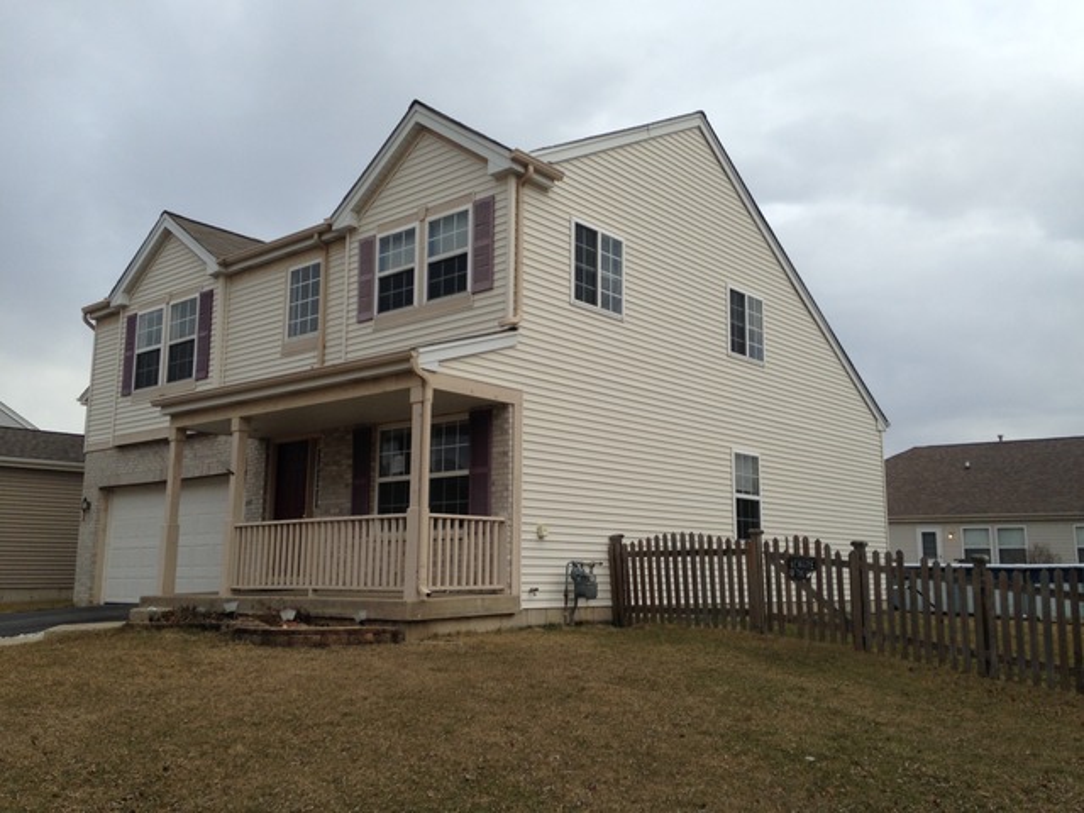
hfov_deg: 55.4
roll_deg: -0.9
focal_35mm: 33
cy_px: 406
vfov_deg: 42.9
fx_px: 1033
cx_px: 542
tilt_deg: +8.3
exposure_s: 1/493
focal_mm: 4.12
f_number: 2.4
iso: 50
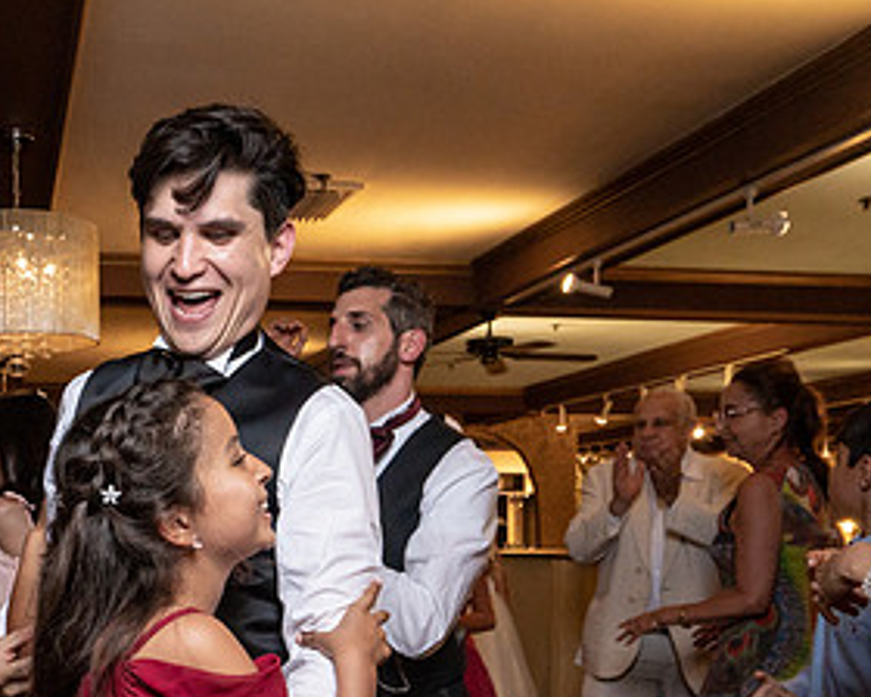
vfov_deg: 35.6
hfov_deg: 43.3
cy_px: 596
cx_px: 153
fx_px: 1031
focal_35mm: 40
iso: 2000
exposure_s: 1/200
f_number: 5.6
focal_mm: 19
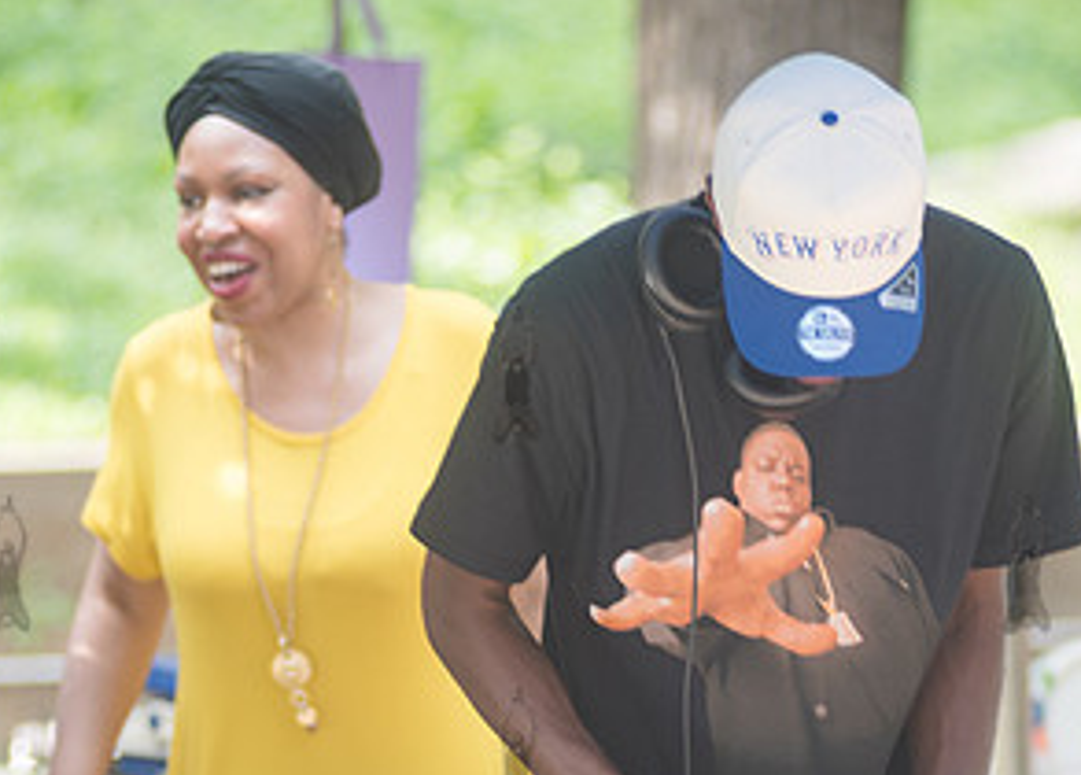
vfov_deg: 4.6
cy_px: 840
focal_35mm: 311
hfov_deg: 6.5
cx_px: 707
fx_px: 9559
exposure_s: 1/200
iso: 200
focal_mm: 135
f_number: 2.8
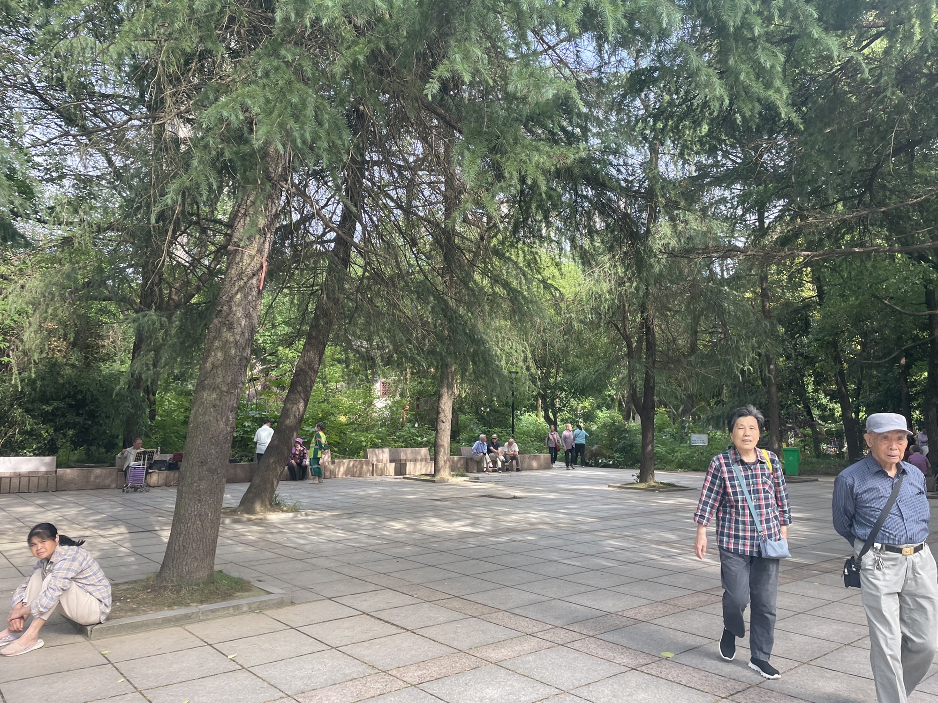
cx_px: 469
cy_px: 352
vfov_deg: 53.1
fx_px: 705
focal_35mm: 26
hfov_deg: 67.3
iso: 32
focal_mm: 4.2
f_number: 1.6
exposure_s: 1/301
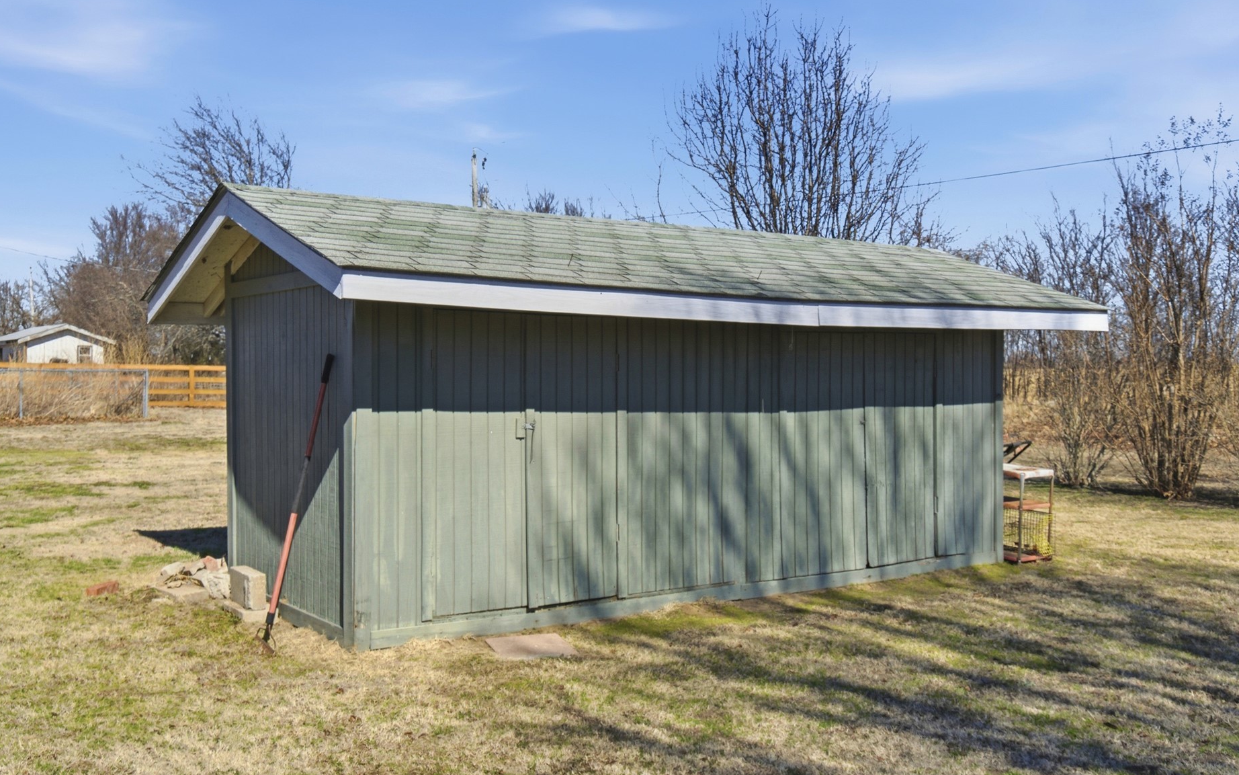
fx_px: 1216
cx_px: 633
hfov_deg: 54.0
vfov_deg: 35.3
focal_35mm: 36
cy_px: 378
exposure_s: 1/8000
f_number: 11
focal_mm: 32
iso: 800
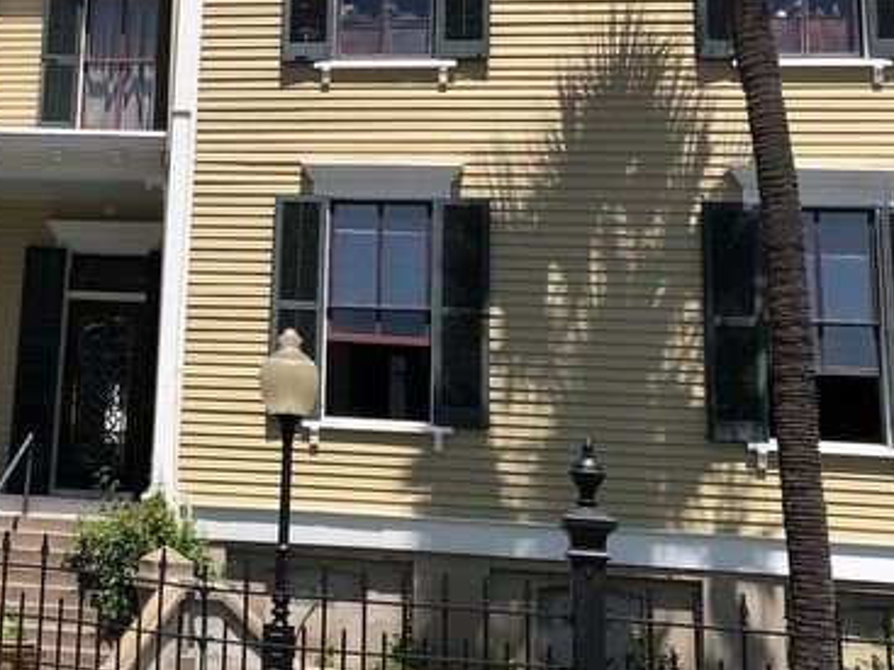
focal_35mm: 61
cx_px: 80
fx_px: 1575
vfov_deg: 23.9
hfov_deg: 30.2
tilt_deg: +13.7
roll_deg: -3.9
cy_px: 200
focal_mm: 4
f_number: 1.8
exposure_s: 1/1869
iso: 20
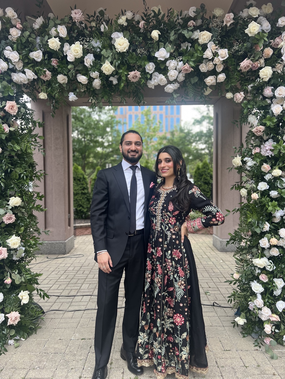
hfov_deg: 53.1
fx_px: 285
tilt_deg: -1.9
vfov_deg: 67.3
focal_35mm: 26
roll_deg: +0.3
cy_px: 190
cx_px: 142
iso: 64
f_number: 1.5
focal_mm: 5.7
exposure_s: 1/121
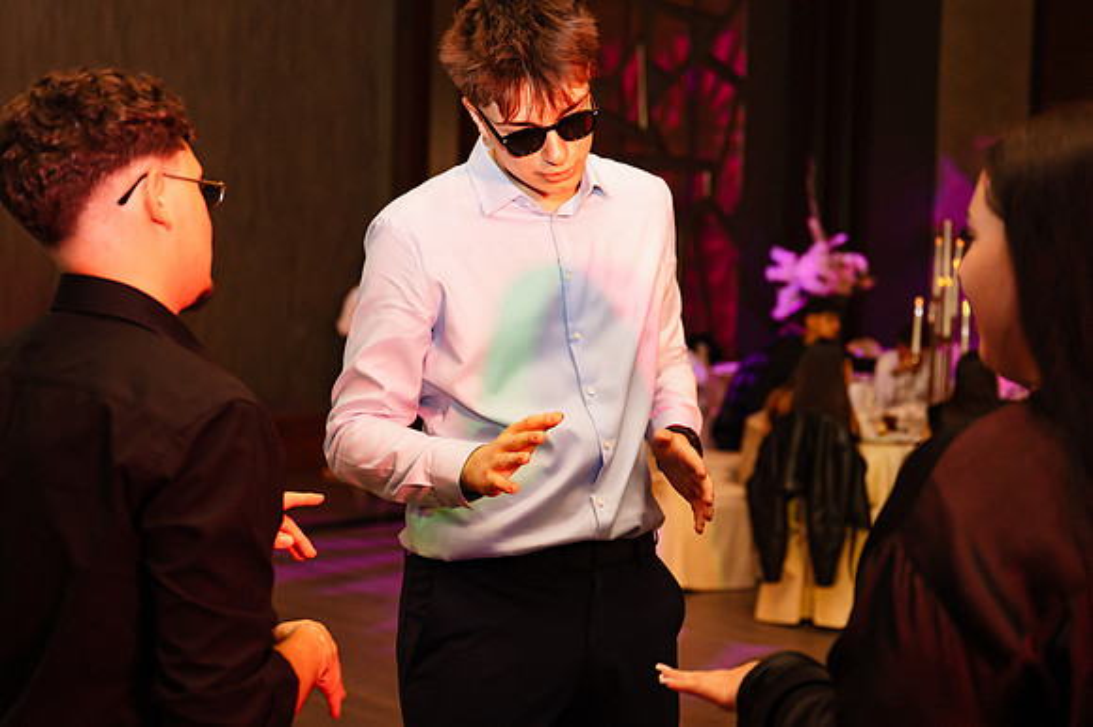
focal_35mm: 50
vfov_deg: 27.2
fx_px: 1503
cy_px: 327
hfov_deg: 39.9
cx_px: 492
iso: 1600
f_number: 2.8
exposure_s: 1/200
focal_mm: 45
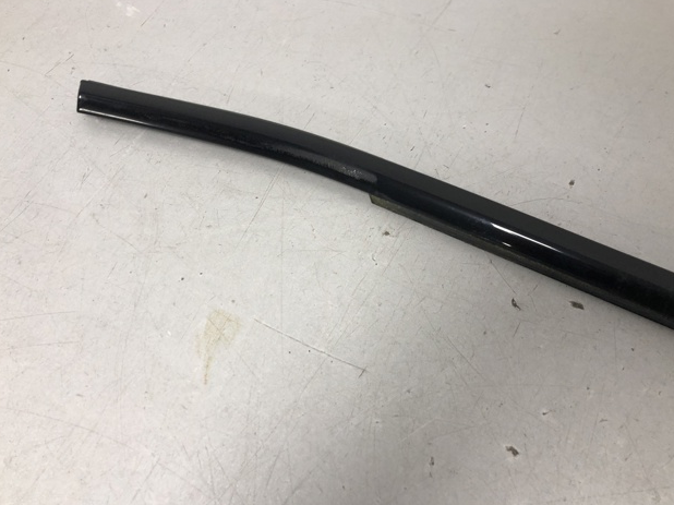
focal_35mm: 29
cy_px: 252
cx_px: 328
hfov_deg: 61.7
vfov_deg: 48.2
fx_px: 564
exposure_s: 1/25
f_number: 1.8
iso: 32
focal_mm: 4
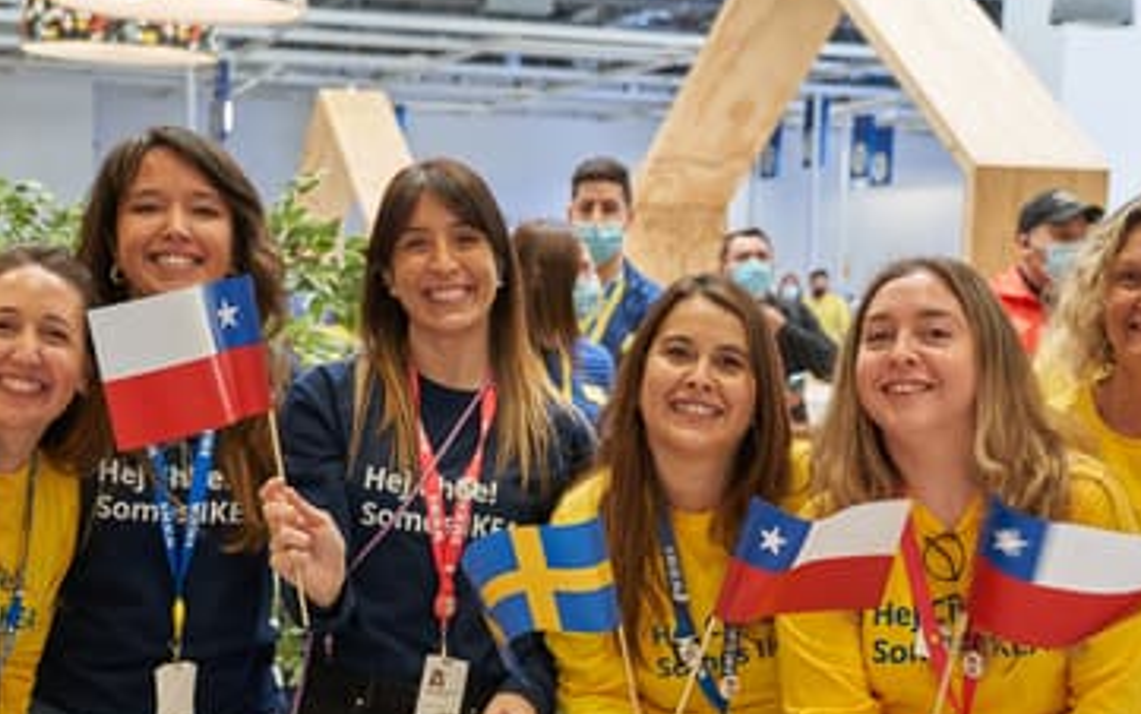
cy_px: 581
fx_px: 1898
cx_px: 534
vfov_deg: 21.0
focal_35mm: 61
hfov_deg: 33.5
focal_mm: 36
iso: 3200
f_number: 4
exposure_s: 1/160
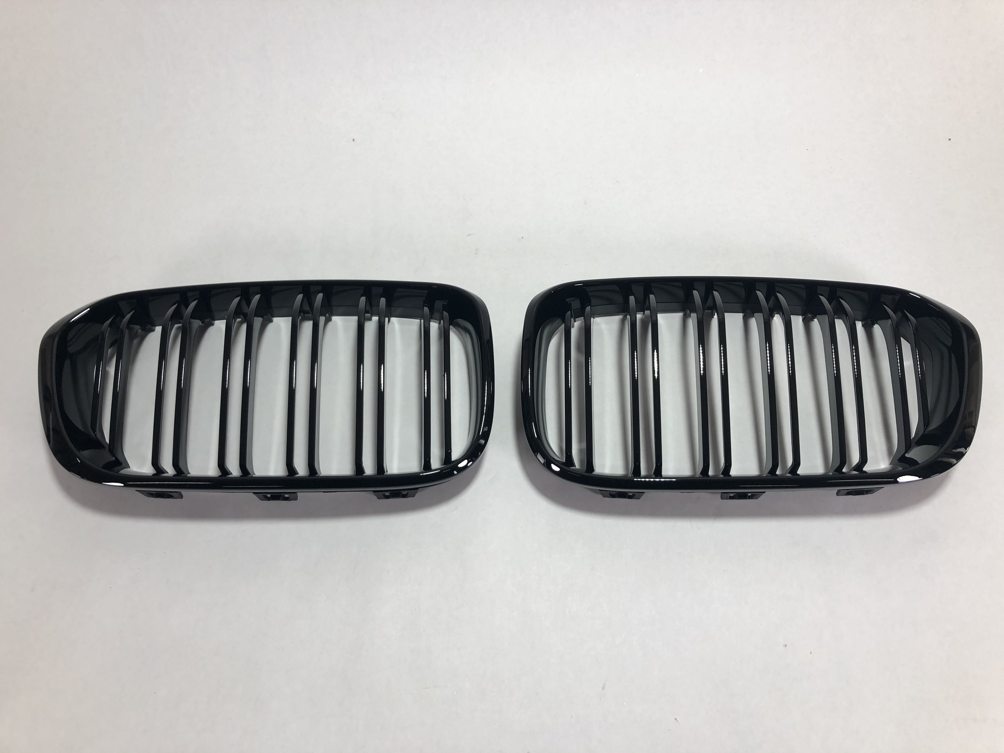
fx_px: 812
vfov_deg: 49.7
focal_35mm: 28
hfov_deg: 63.4
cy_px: 376
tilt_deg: -63.2
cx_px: 502
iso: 32
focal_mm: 4
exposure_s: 1/100
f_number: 1.8
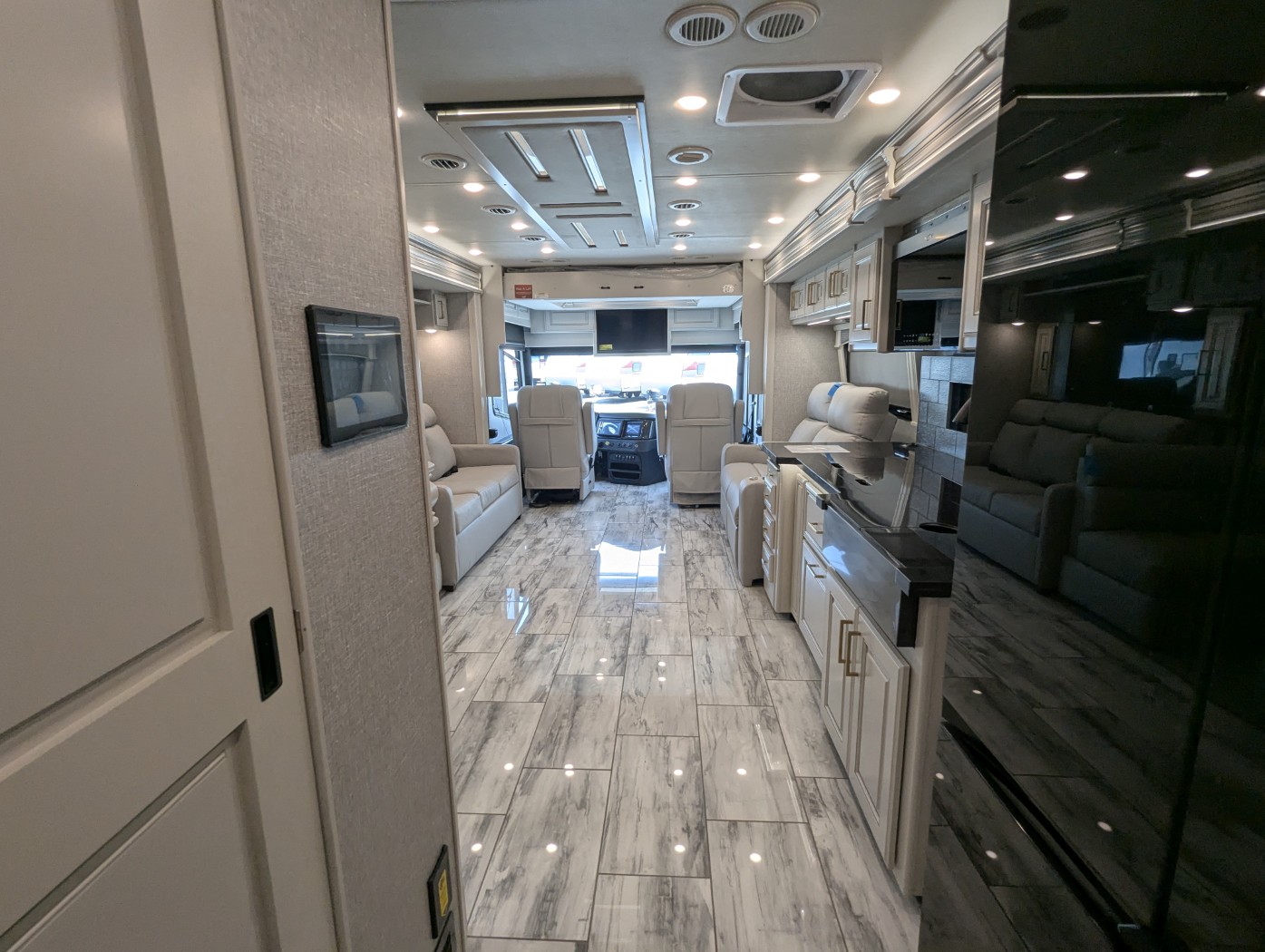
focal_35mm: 16
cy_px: 476
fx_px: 585
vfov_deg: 78.2
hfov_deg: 94.4
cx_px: 632
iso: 152
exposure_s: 1/143
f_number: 2.2
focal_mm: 2.35
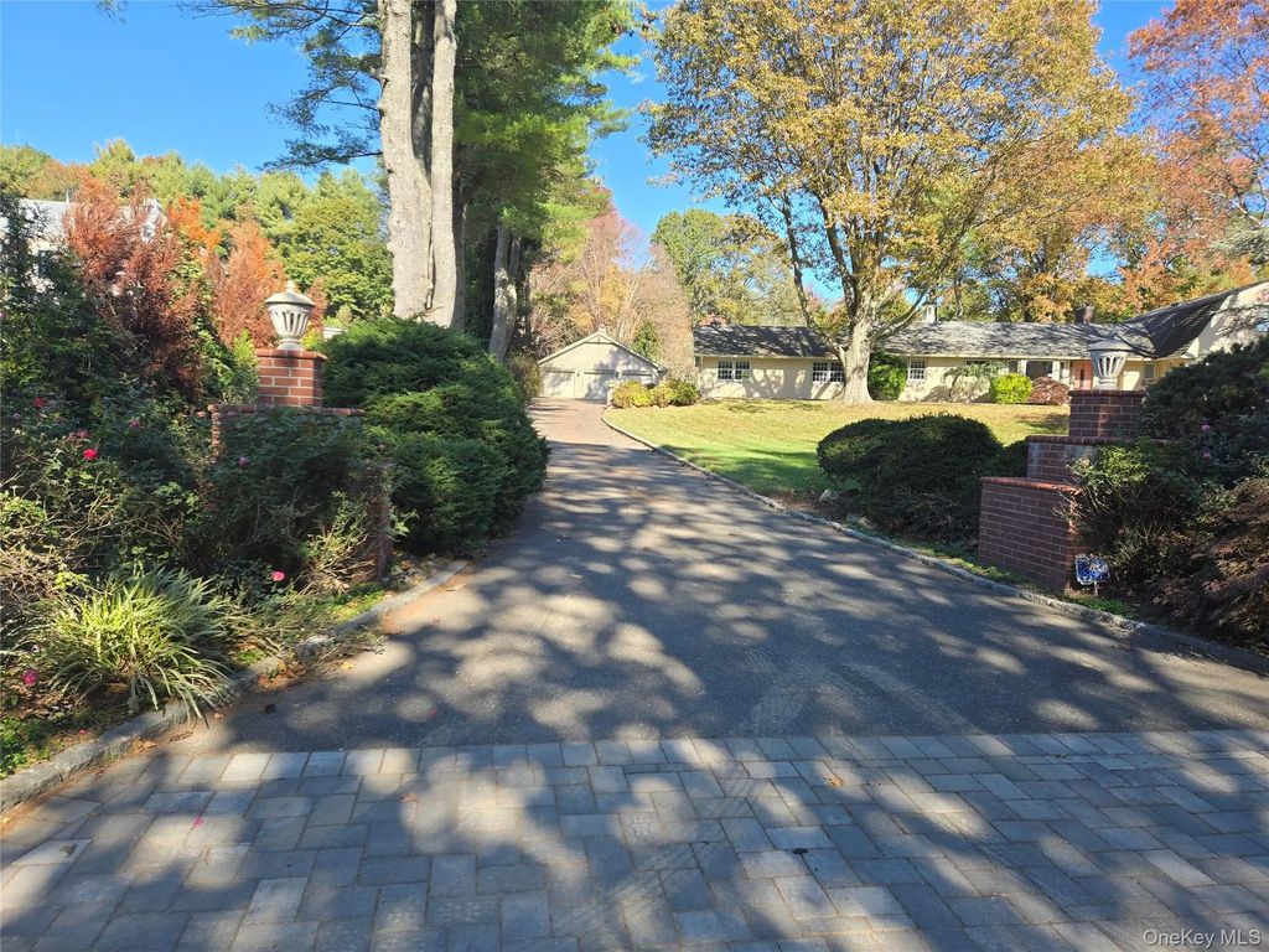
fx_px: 843
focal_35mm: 23
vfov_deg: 58.9
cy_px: 476
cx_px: 634
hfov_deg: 73.9
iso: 25
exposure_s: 1/631
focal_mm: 5.4
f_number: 1.8
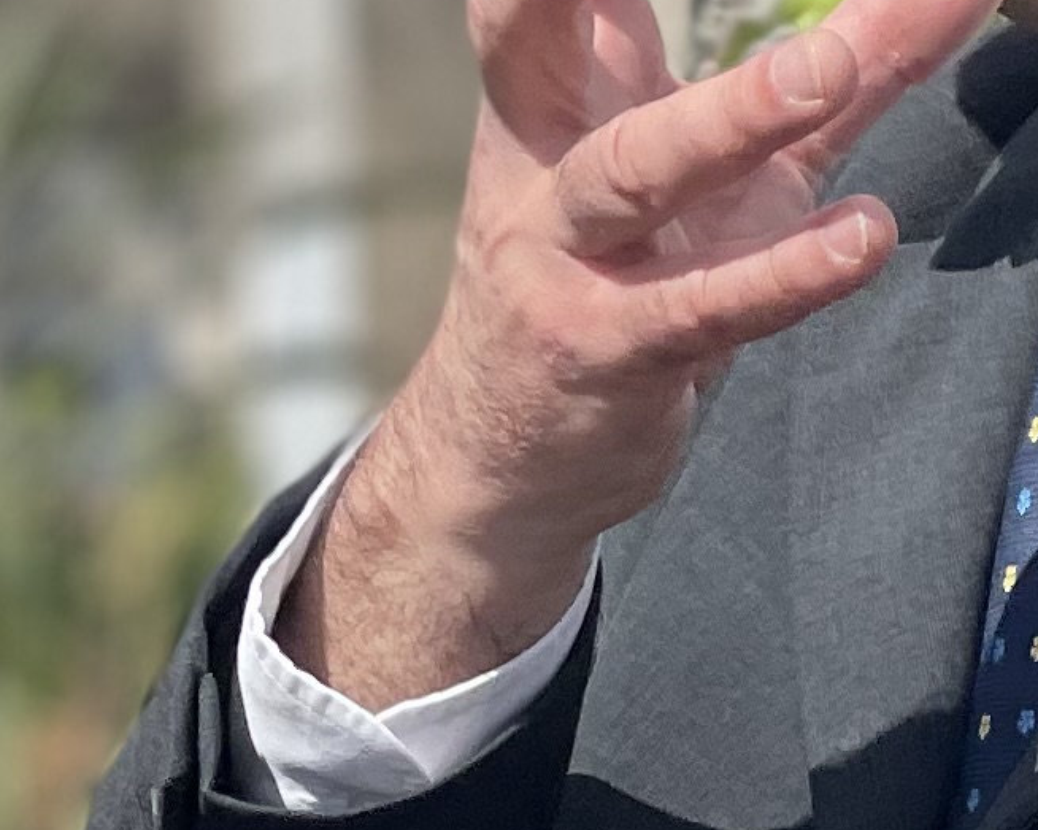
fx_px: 11826
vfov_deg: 4.0
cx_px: -470
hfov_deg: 5.0
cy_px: 624
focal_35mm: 385
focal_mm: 7.5
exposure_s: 1/1248
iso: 32
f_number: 2.2
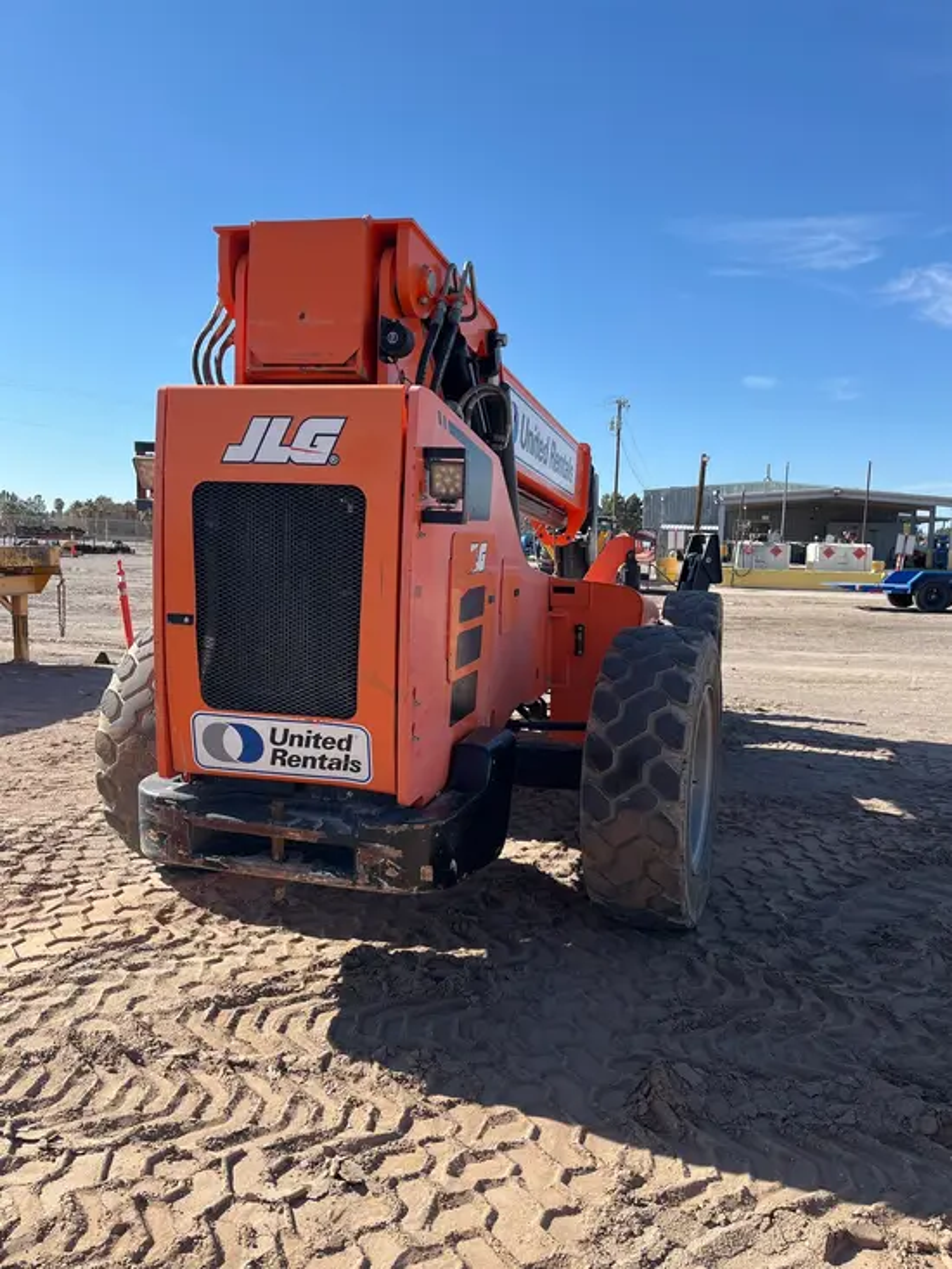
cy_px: 634
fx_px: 953
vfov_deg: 67.3
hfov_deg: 53.1
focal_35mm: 26
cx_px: 476
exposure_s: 1/2179
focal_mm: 5.1
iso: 50
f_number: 1.6
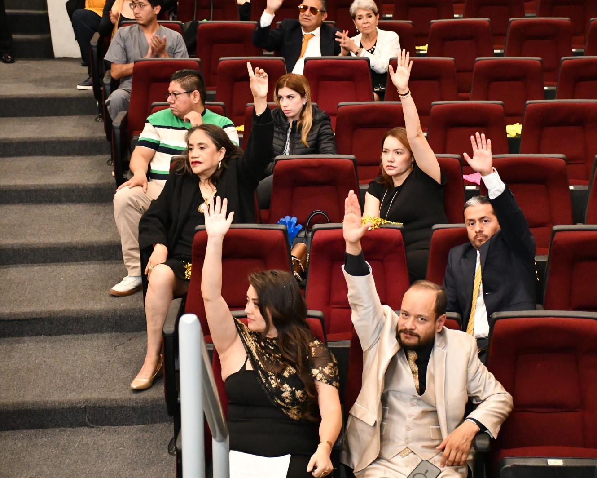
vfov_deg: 21.3
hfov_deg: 26.4
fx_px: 1272
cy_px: 237
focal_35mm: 72
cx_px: 358
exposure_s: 1/60
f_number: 4.5
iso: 6400
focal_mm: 42
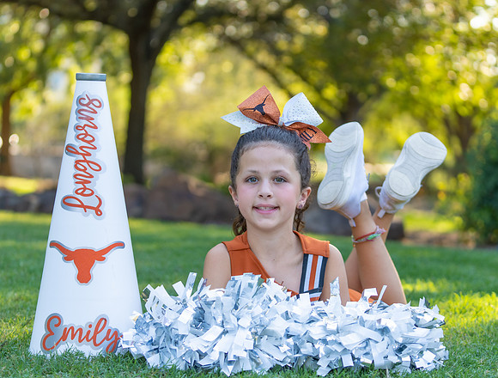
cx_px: 269
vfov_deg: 15.0
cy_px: 203
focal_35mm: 99
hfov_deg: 19.7
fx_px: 1437
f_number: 2.8
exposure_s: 1/320
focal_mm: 70
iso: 200
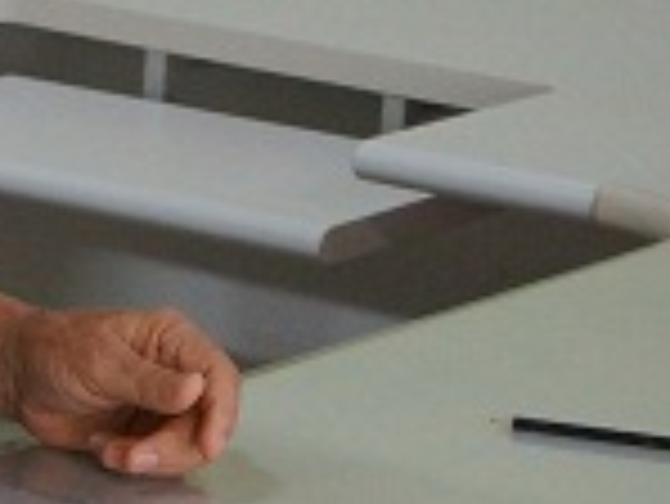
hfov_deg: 9.2
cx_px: -355
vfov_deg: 7.1
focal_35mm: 210
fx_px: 4068
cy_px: 61
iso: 3200
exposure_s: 1/160
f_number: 4.5
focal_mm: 34
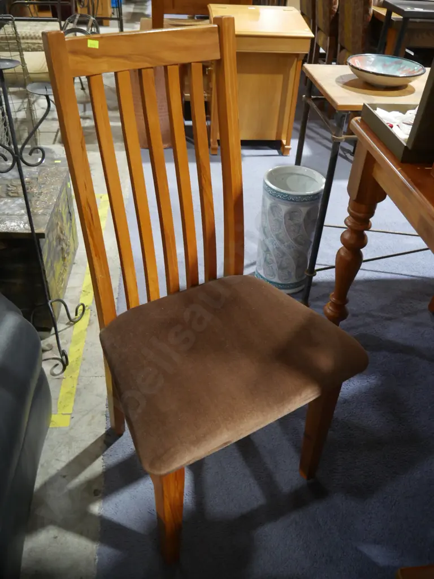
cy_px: 290
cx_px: 217
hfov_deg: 49.7
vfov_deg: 63.4
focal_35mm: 28
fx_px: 468
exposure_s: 1/60
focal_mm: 14
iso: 1250
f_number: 3.5
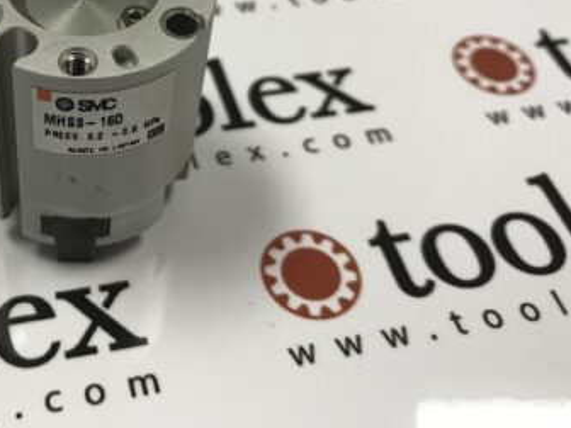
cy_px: 51
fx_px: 825
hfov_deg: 36.7
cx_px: 105
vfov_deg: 28.1
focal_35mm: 50
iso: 32
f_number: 1.8
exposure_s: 1/33
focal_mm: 3.99
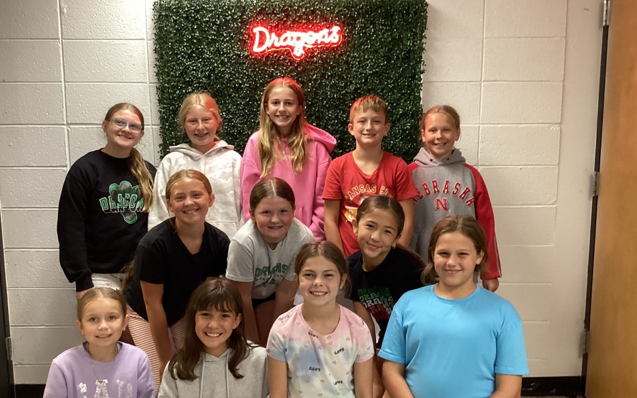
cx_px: 319
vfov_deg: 35.2
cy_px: 236
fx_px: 625
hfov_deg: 54.0
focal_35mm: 36
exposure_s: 1/40
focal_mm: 3.3
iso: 320
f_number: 2.4
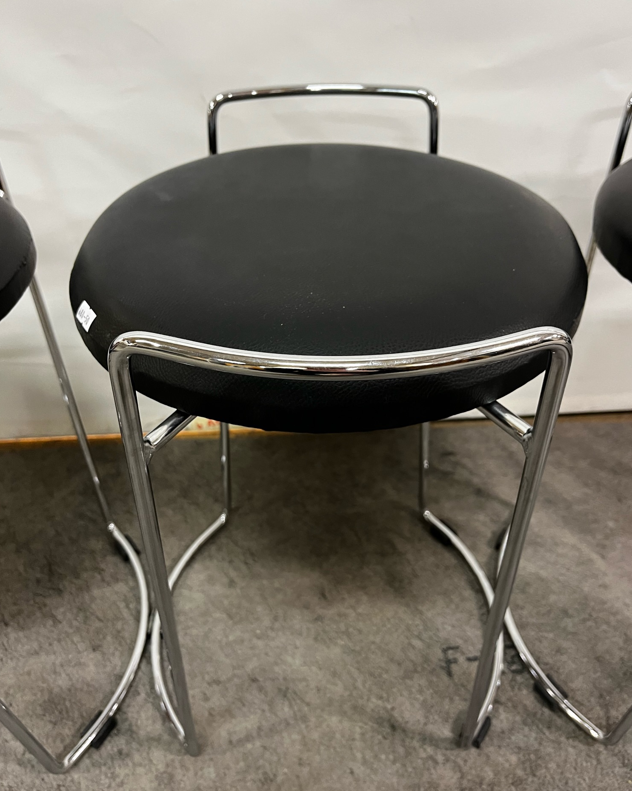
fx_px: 655
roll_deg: +0.9
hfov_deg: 51.5
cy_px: 397
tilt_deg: -38.3
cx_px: 321
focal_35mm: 28
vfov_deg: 62.2
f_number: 1.6
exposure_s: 1/50
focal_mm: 5.1
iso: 250
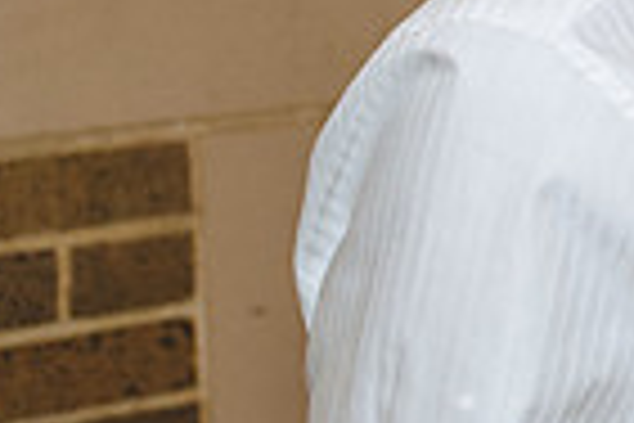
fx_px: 3223
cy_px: -38
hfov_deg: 9.8
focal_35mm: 183
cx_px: 1558
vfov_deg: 7.5
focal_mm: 35
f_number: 4
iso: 3200
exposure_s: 1/125
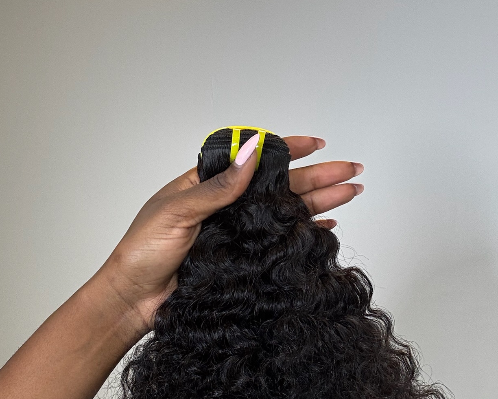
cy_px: 282
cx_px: 212
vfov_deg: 30.5
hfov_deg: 38.0
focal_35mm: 49
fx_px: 722
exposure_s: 1/100
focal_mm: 2.69
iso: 50
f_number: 1.9
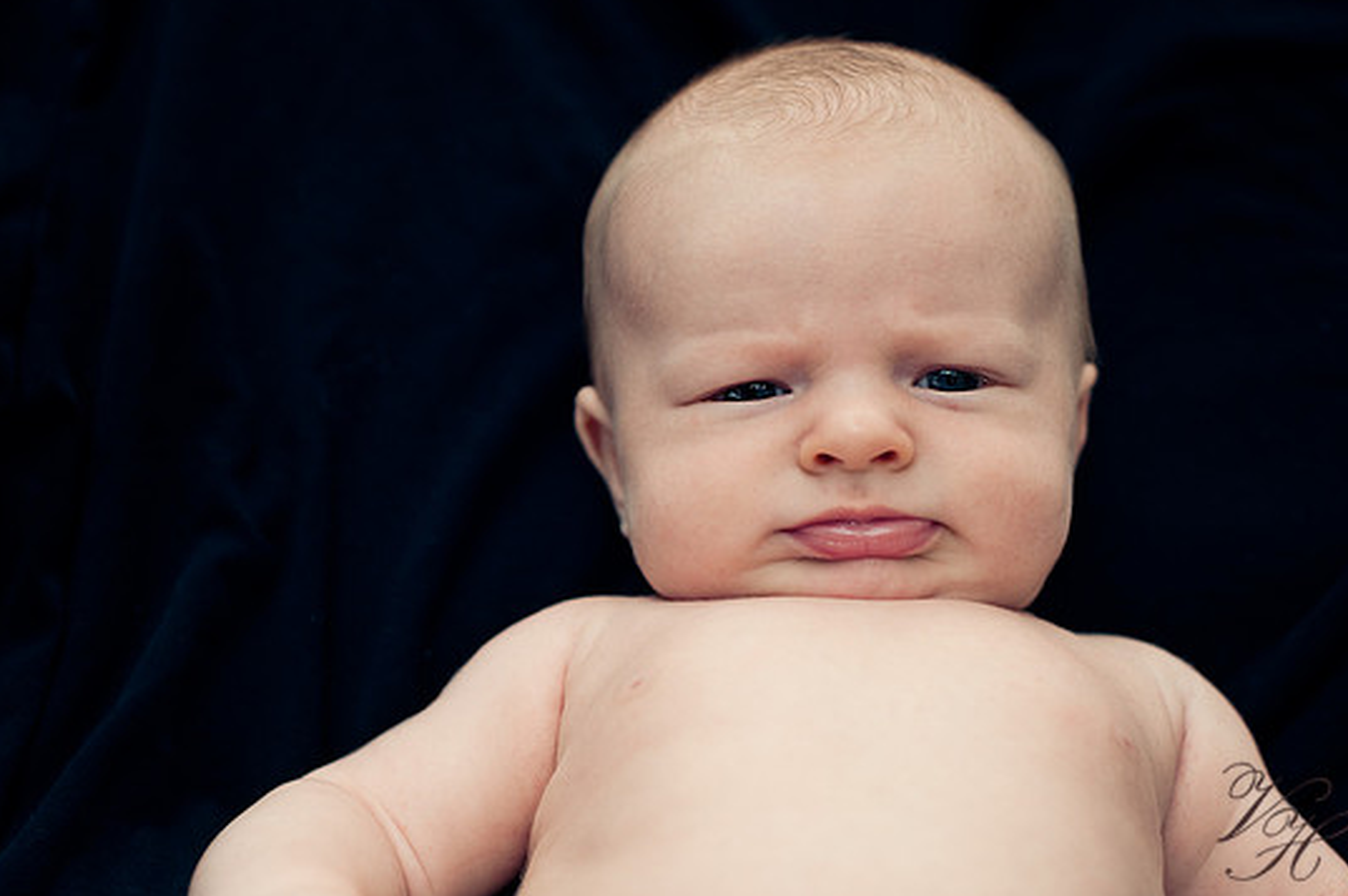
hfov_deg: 36.9
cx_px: 658
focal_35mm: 54
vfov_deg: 25.0
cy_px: 447
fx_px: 2020
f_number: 3.5
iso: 200
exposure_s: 1/400
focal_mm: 50
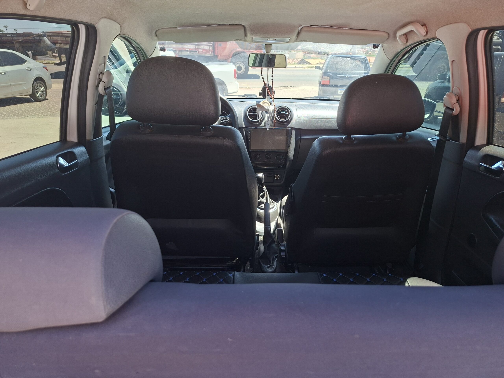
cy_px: 189
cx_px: 252
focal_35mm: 23
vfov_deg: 58.9
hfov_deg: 73.9
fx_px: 335
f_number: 1.8
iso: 64
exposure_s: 1/120
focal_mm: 5.54
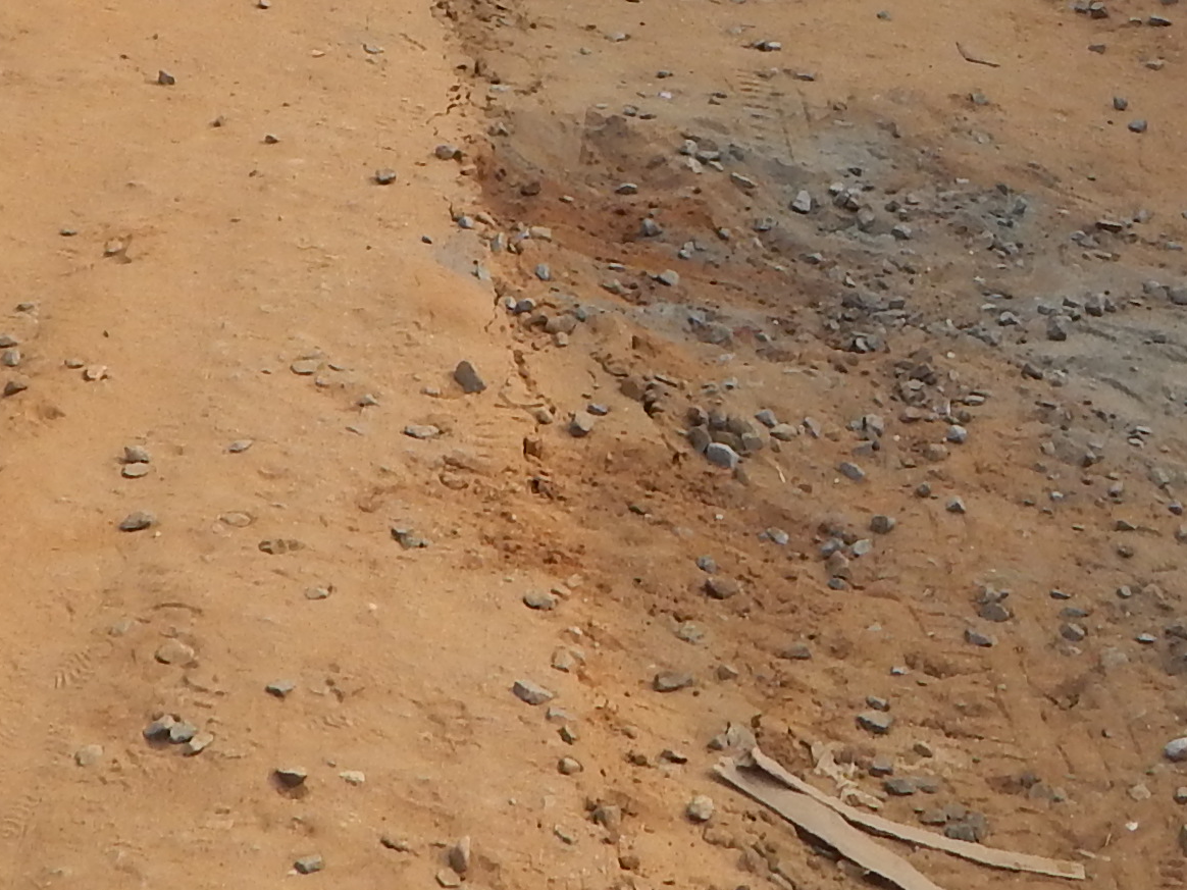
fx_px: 3395
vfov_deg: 13.9
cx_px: 841
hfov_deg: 19.7
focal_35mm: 99
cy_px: -514
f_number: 3.1
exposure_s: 1/800
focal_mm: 4.5
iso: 125
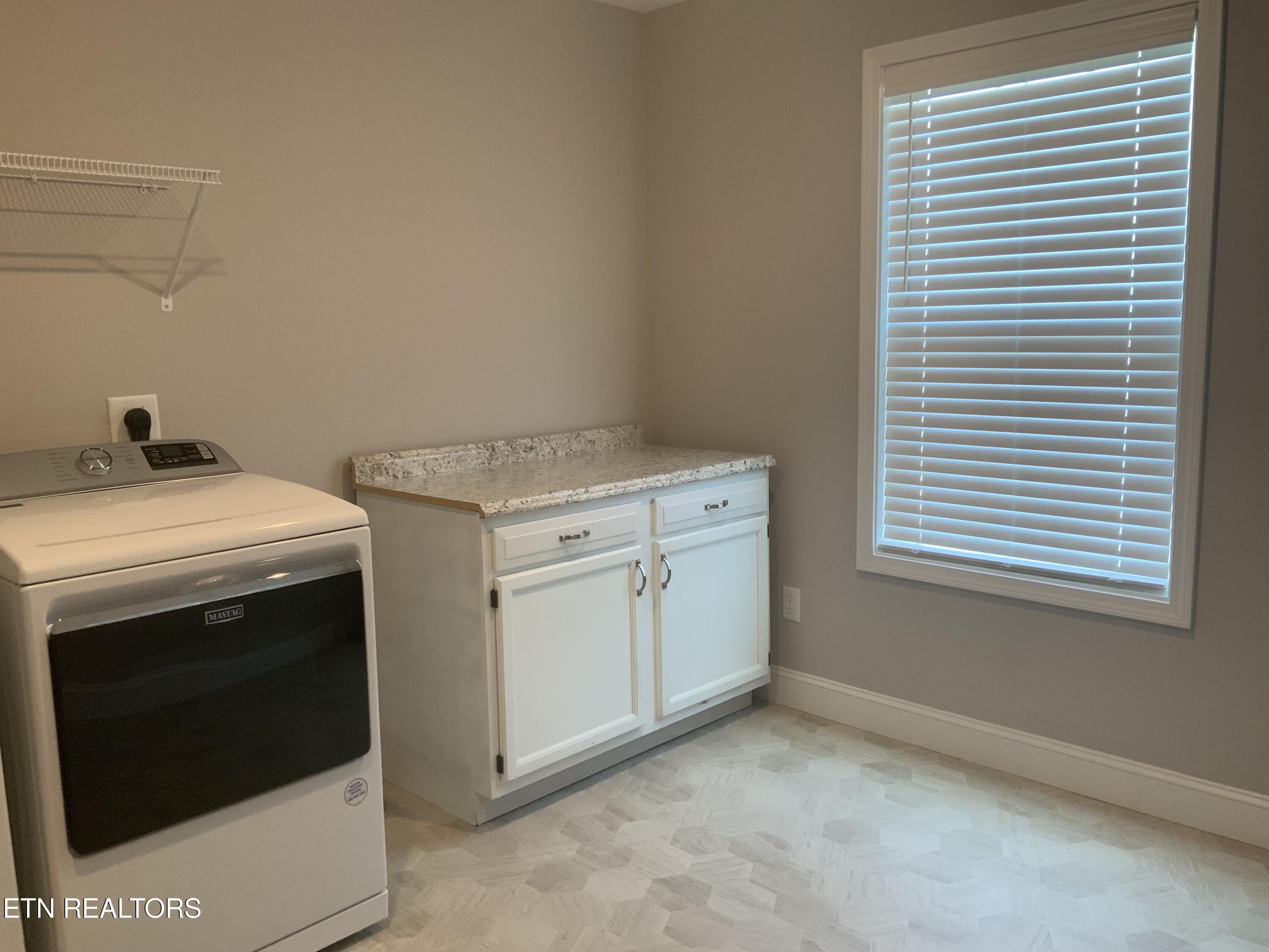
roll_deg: +1.1
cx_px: 634
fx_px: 1063
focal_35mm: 29
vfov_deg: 48.2
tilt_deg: -6.3
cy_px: 476
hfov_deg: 61.7
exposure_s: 1/60
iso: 64
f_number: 1.8
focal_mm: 3
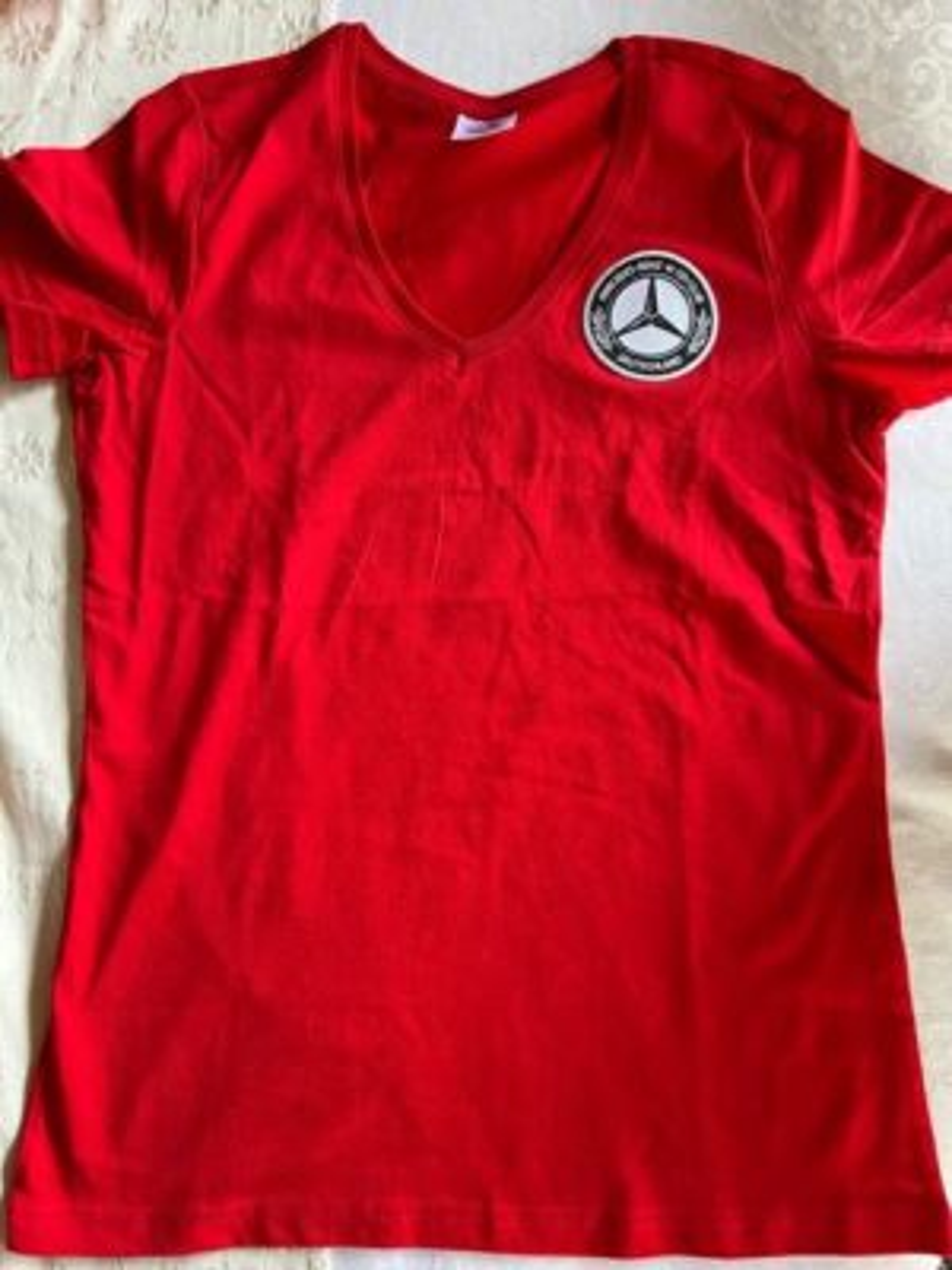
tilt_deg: -80.8
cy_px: 635
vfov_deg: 67.3
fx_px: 953
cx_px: 476
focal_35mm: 26
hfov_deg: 53.1
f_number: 1.6
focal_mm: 5.1
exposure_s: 1/60
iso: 500
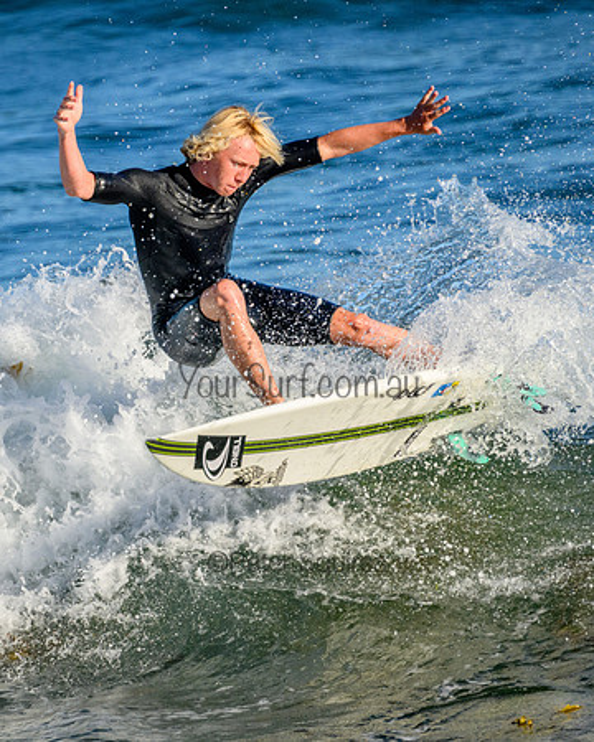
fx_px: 24748
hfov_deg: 1.4
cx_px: 153
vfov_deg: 1.7
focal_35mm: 1126
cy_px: 371
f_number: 11
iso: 1000
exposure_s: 1/2000
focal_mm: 800
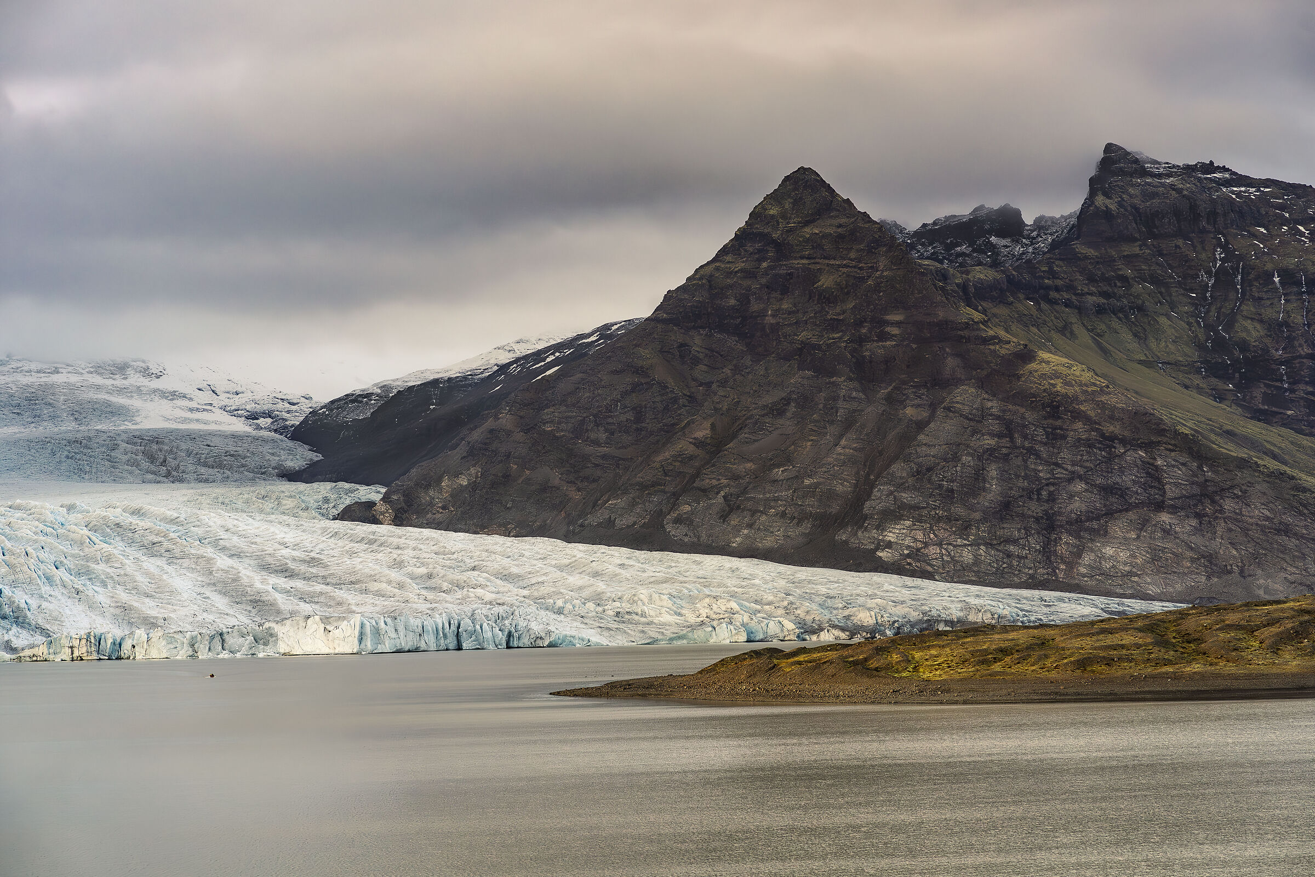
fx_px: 3105
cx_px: 658
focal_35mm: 85
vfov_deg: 16.1
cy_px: 438
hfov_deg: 23.9
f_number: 7.1
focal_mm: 85
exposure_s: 1/320
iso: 800
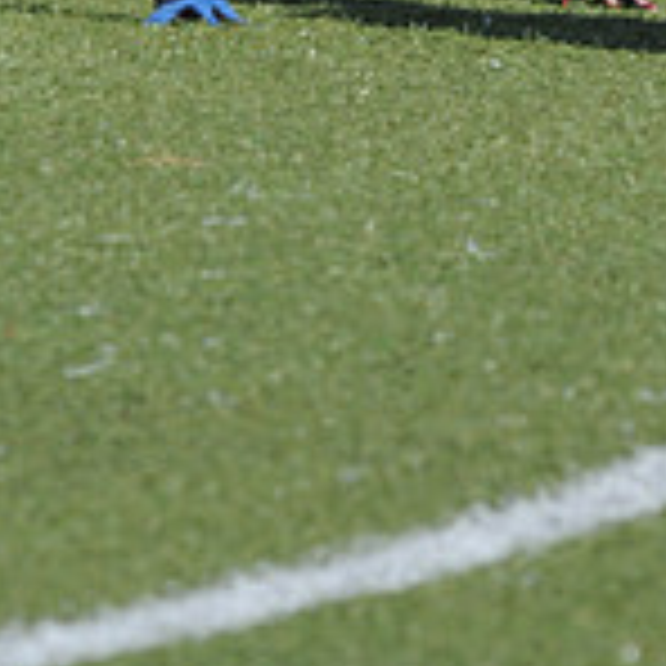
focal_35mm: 1500
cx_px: 565
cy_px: -374
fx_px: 32651
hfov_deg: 1.2
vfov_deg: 1.2
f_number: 9
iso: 200
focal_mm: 300
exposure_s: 1/500
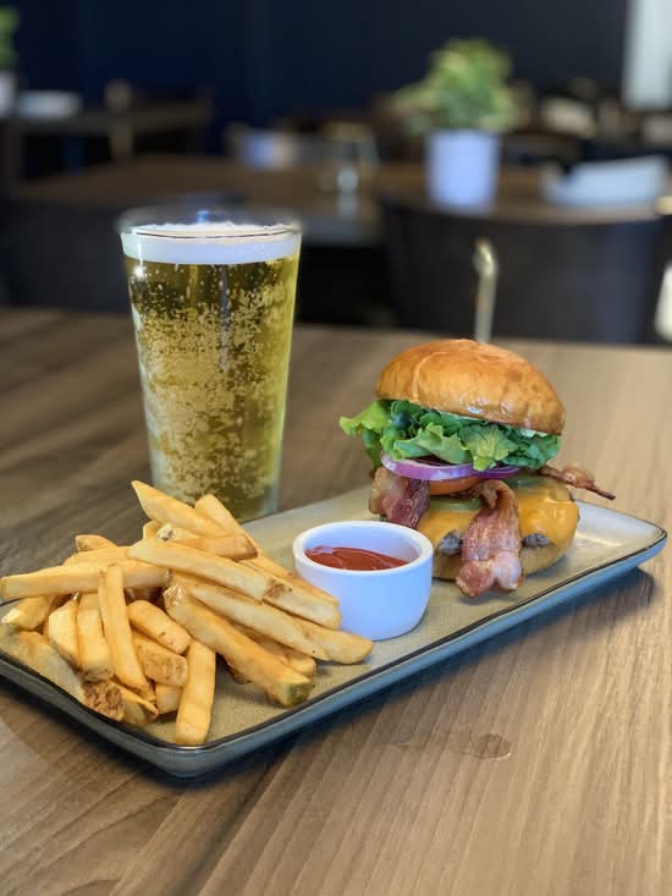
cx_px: 336
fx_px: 1346
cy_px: 448
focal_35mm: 52
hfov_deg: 28.0
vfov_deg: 36.8
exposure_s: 1/60
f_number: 2.4
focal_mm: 6
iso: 160
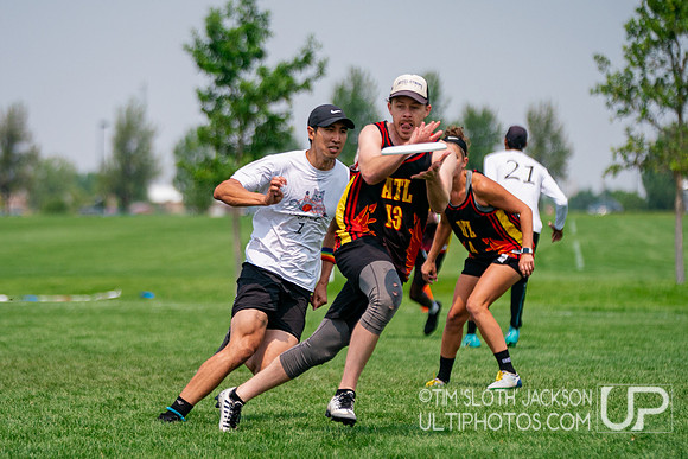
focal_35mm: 229
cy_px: 306
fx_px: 4371
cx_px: 322
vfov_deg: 6.0
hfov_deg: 9.0
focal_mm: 140
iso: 400
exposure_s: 1/8000
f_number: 2.8
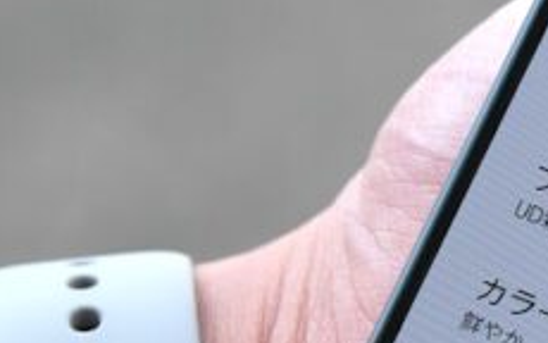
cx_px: 1346
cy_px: 131
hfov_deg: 4.6
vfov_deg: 3.0
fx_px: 6589
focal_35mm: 441
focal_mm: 55
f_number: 5
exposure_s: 1/140
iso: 160
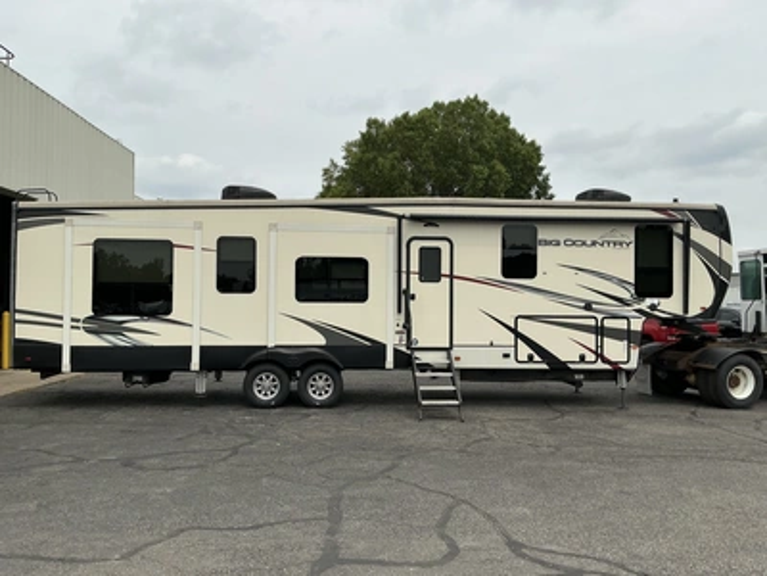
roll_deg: +0.6
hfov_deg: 63.4
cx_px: 384
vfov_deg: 49.7
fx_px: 620
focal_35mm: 28
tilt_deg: +2.1
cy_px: 288
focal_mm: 3
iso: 25
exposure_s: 1/2538
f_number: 1.8
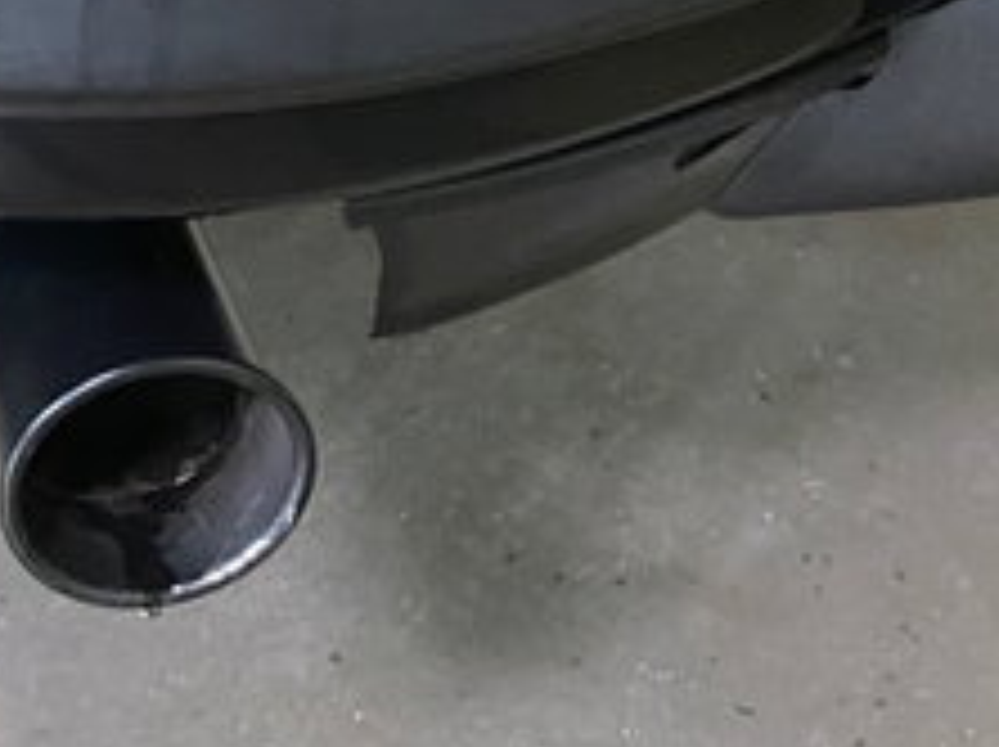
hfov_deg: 19.8
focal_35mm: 90
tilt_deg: -17.9
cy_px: -495
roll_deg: +2.0
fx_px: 2595
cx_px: -356
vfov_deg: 14.8
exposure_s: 1/30
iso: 640
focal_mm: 4.25
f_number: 1.8
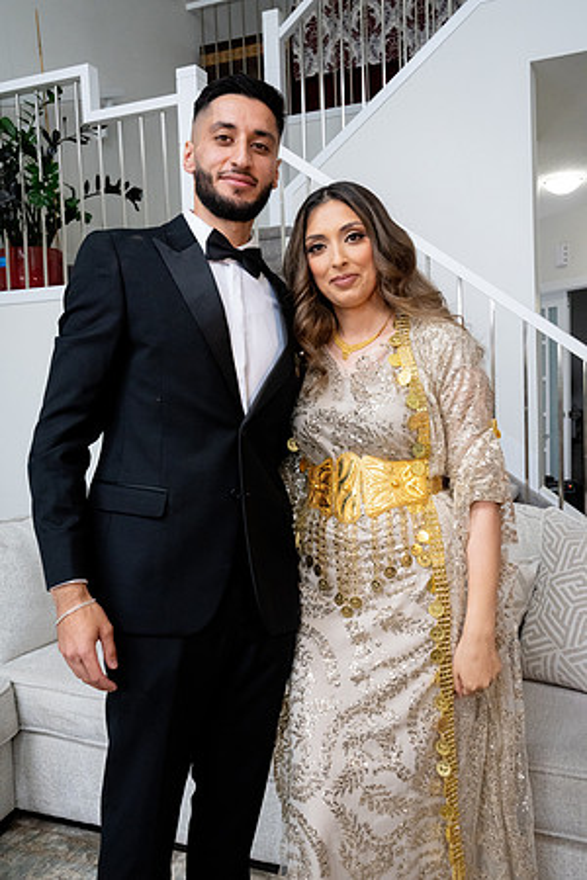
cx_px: 294
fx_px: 807
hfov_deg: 40.0
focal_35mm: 33
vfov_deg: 57.2
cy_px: 440
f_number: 9
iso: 6400
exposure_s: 1/160
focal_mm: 33
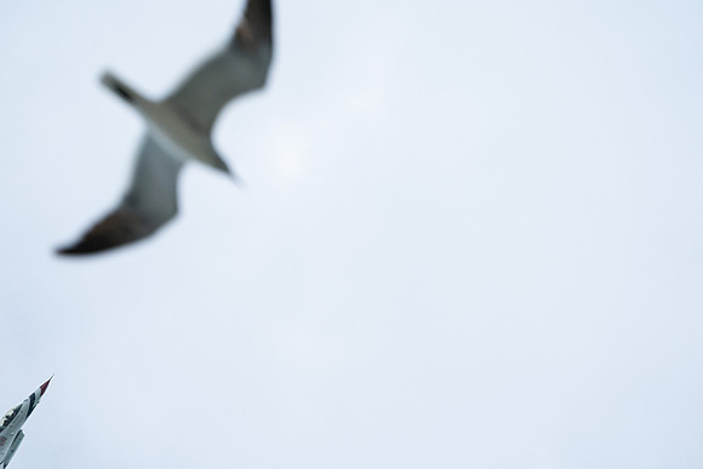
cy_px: 234
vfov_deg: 3.4
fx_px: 7813
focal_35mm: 400
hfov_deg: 5.2
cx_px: 352
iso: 640
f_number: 14
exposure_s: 1/1250
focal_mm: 400
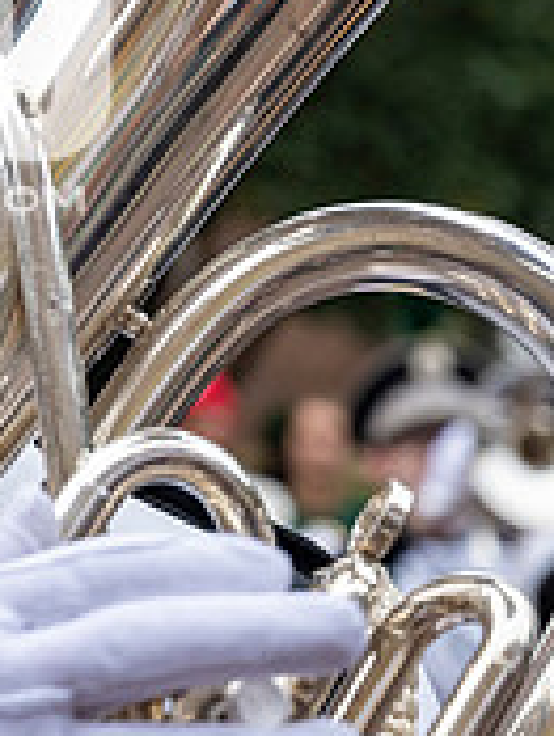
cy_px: 49
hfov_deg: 8.3
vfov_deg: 11.1
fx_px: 3746
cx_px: -207
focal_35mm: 176
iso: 640
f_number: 4
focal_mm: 55
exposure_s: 1/1600
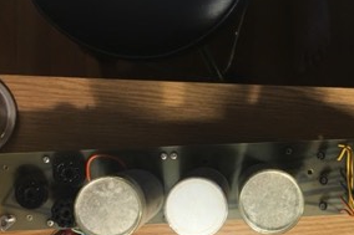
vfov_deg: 26.2
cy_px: 169
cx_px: 258
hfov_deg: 38.1
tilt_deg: -86.9
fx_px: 501
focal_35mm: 51
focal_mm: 4.15
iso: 40
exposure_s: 1/30
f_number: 2.2
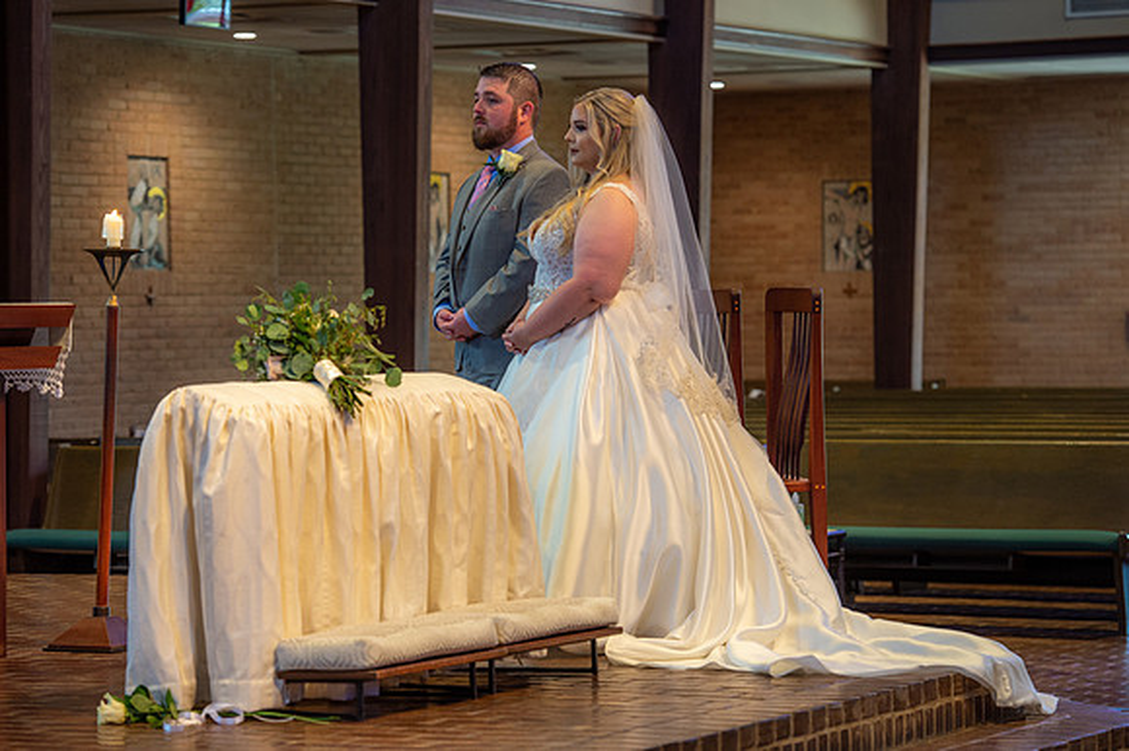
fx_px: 3918
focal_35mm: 125
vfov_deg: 11.0
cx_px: 564
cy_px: 376
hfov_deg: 16.4
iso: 1250
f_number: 4.5
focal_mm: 125
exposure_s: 1/100
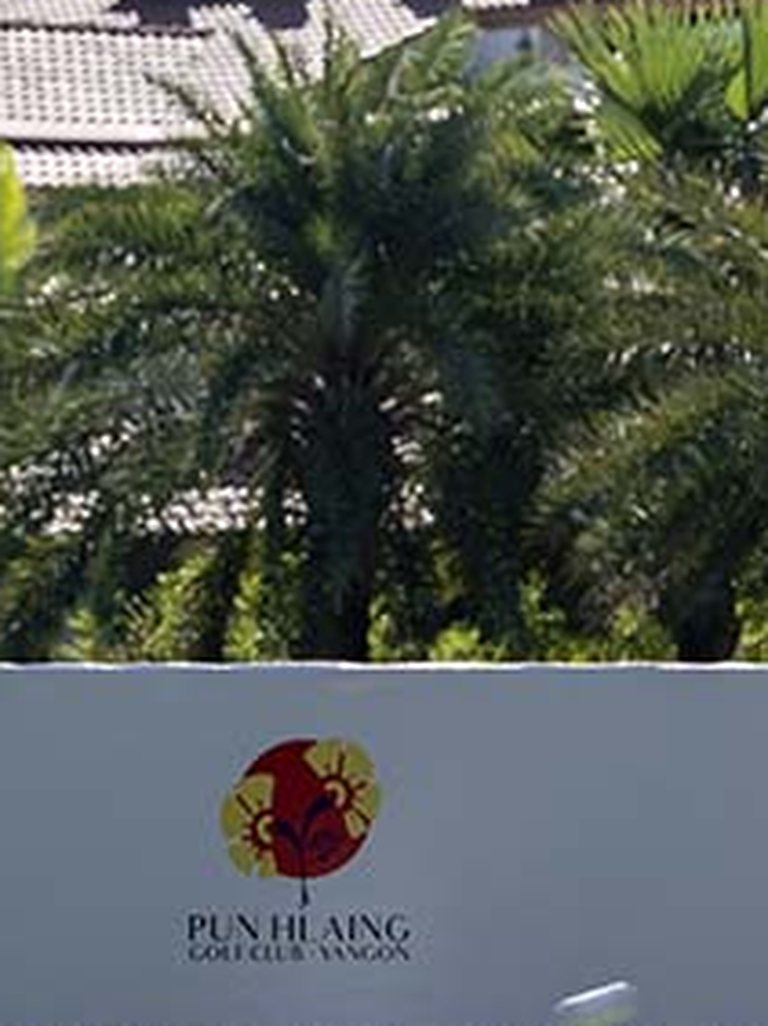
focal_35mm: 259
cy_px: 760
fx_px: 7673
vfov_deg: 7.6
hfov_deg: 5.7
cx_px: -440
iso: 250
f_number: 6.3
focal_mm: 79
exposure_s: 1/800
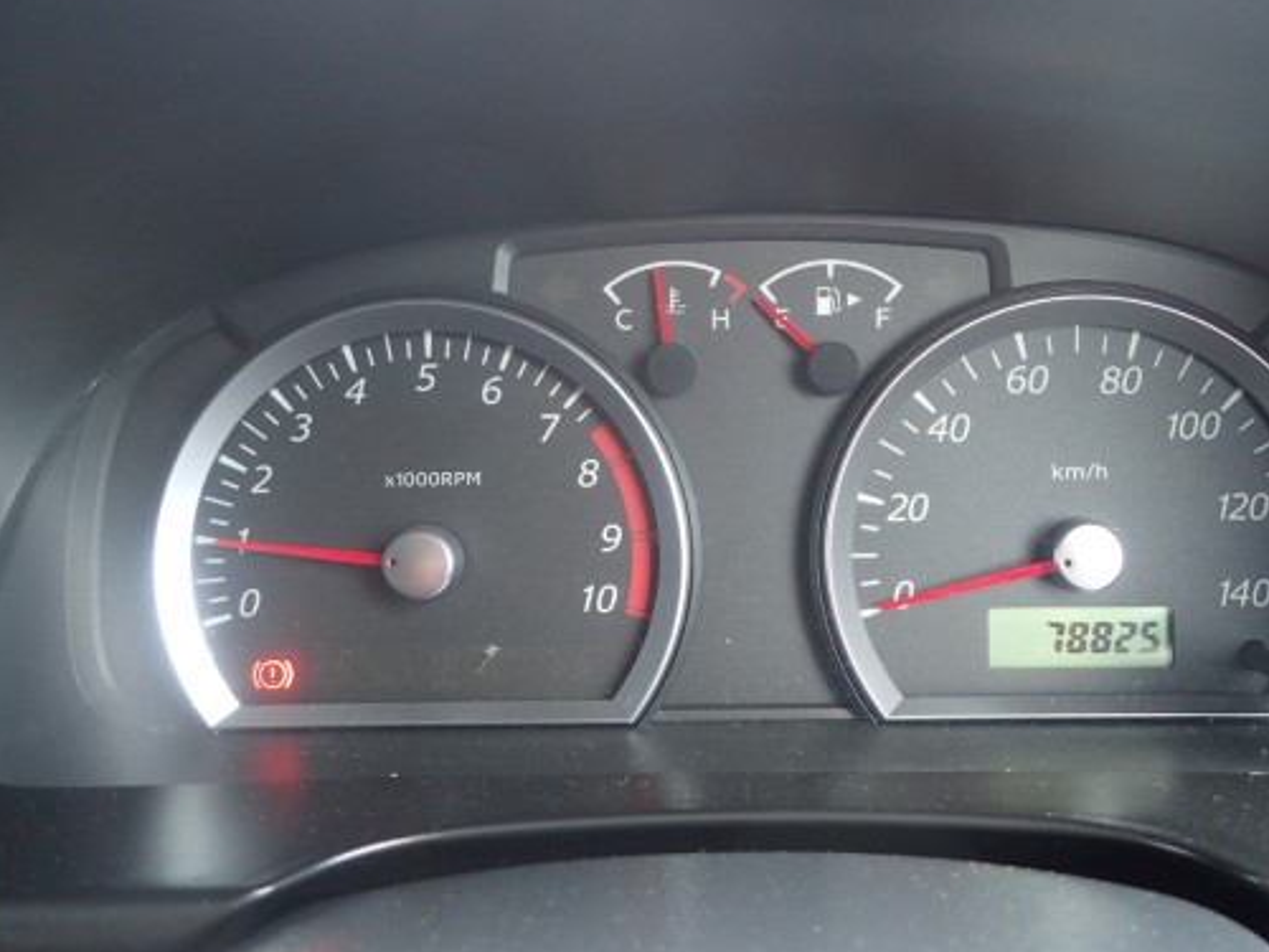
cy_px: 406
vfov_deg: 44.0
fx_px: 1173
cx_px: 746
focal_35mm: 32
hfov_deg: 56.5
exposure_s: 1/40
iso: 200
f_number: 2
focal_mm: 4.5
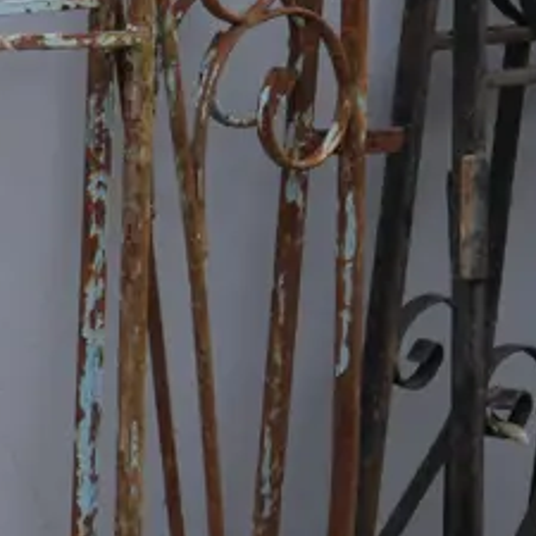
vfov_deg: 11.4
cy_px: 368
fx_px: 2680
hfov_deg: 10.2
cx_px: -677
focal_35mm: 153
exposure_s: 1/125
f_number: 5
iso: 200
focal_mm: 19
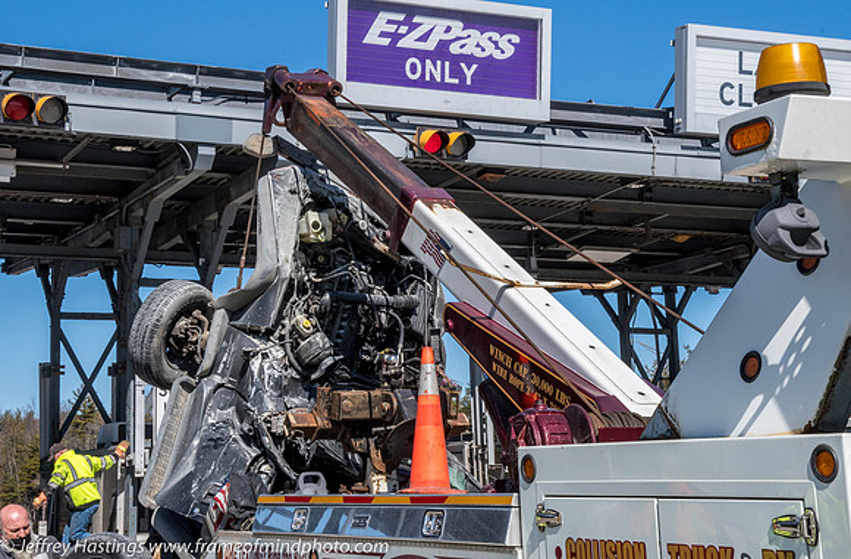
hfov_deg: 30.4
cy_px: 235
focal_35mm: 67
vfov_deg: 20.2
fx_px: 1568
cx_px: 385
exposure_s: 1/320
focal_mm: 38
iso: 400
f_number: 20
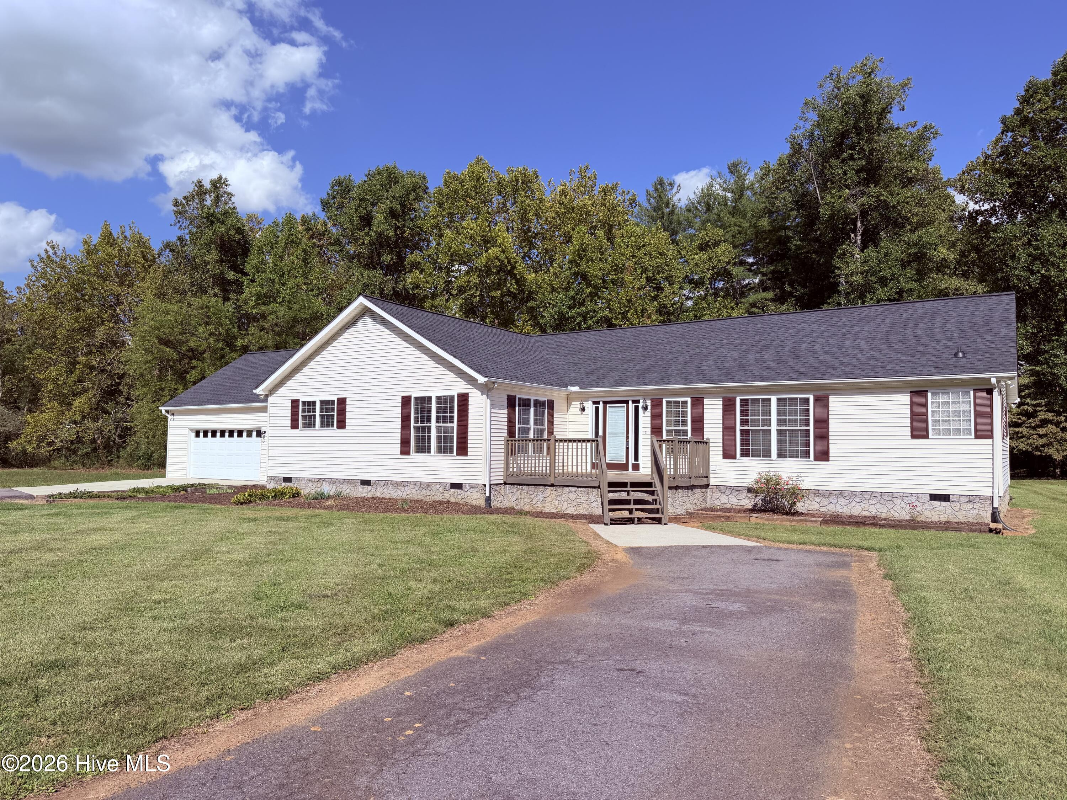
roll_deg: -0.4
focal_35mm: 24
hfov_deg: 71.6
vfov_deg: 56.8
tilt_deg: +3.2
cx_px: 534
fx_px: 740
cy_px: 400
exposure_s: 1/4673
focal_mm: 6.76
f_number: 1.78
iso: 100
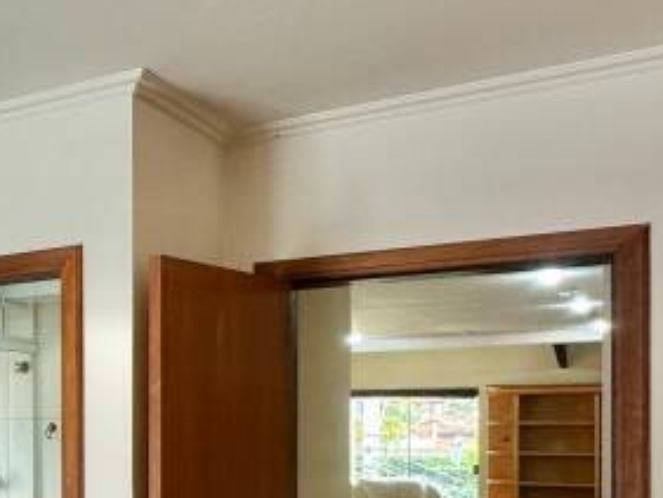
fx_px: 977
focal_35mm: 51
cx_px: -255
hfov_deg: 28.6
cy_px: 404
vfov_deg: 28.0
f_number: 2.2
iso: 64
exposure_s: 1/120
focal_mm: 2.22
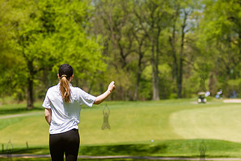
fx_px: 1647
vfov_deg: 5.6
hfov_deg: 8.4
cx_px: 106
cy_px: 116
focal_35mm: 246
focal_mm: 125
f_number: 3.5
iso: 100
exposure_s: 1/1000
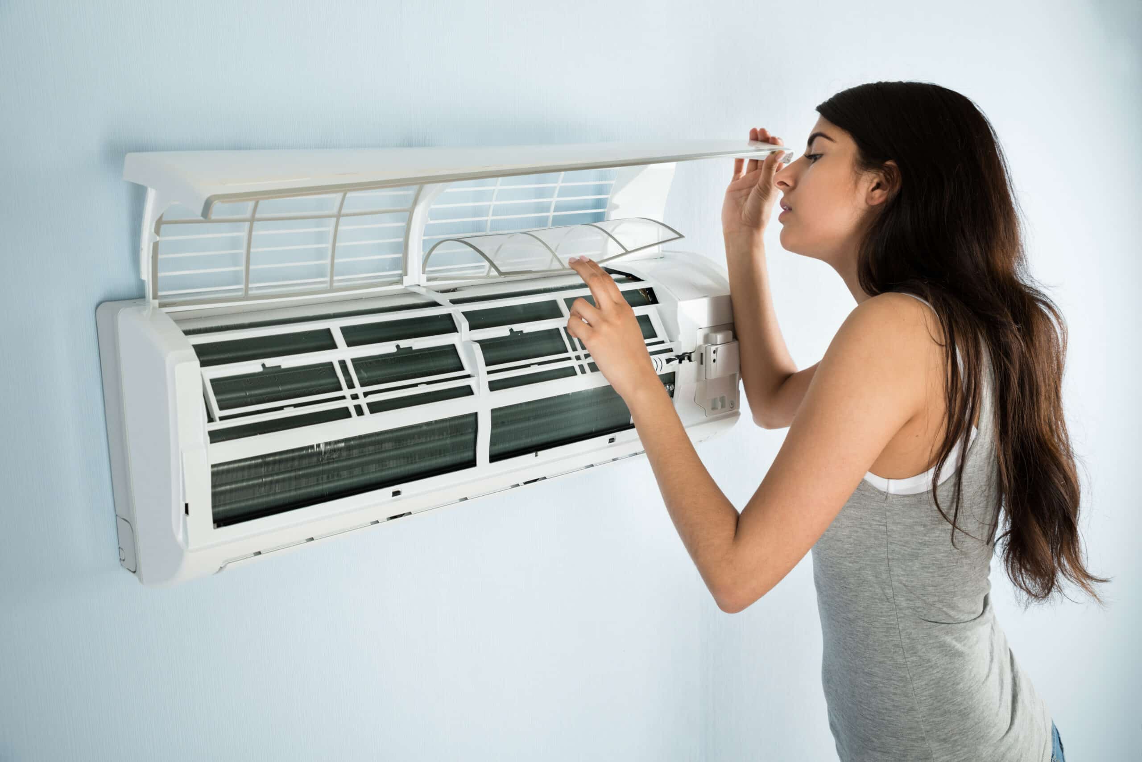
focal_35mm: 36
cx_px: 571
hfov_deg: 53.1
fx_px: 1142
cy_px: 381
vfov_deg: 36.9
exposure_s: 1/160
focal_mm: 36
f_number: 8
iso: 100
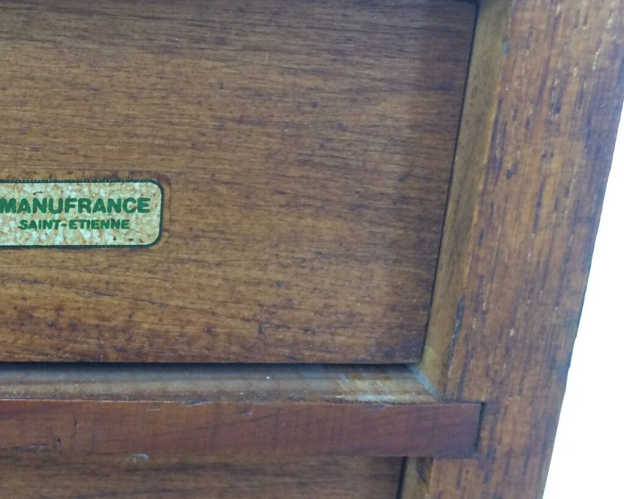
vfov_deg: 27.6
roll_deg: -2.3
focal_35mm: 55
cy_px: 254
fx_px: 1016
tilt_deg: -18.9
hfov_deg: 31.9
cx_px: 21
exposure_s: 1/33
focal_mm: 4.15
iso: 160
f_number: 2.2
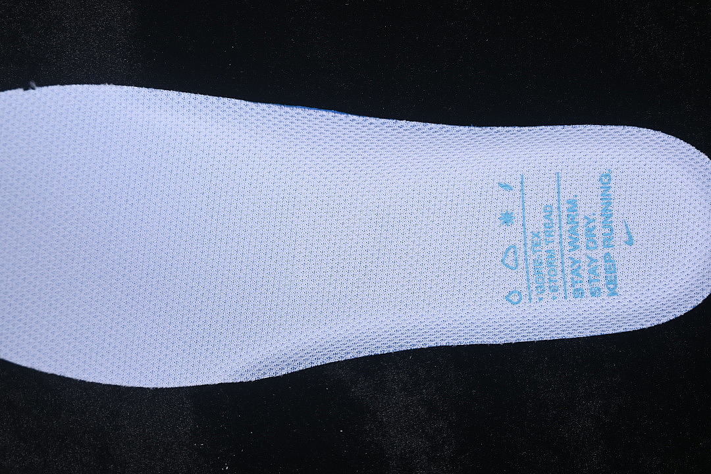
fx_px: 1481
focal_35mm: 75
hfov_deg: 27.0
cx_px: 356
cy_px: 237
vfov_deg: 18.2
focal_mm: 50
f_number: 7.1
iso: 160
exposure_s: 1/80
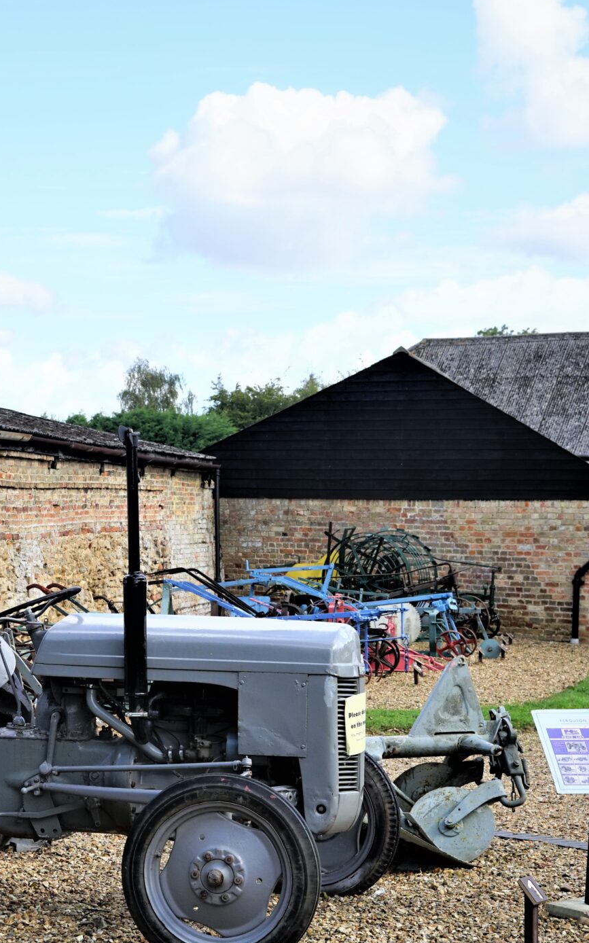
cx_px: 78
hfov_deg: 13.8
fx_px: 2415
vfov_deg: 22.1
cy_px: 537
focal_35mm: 94
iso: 100
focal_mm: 50
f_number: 9
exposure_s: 1/125
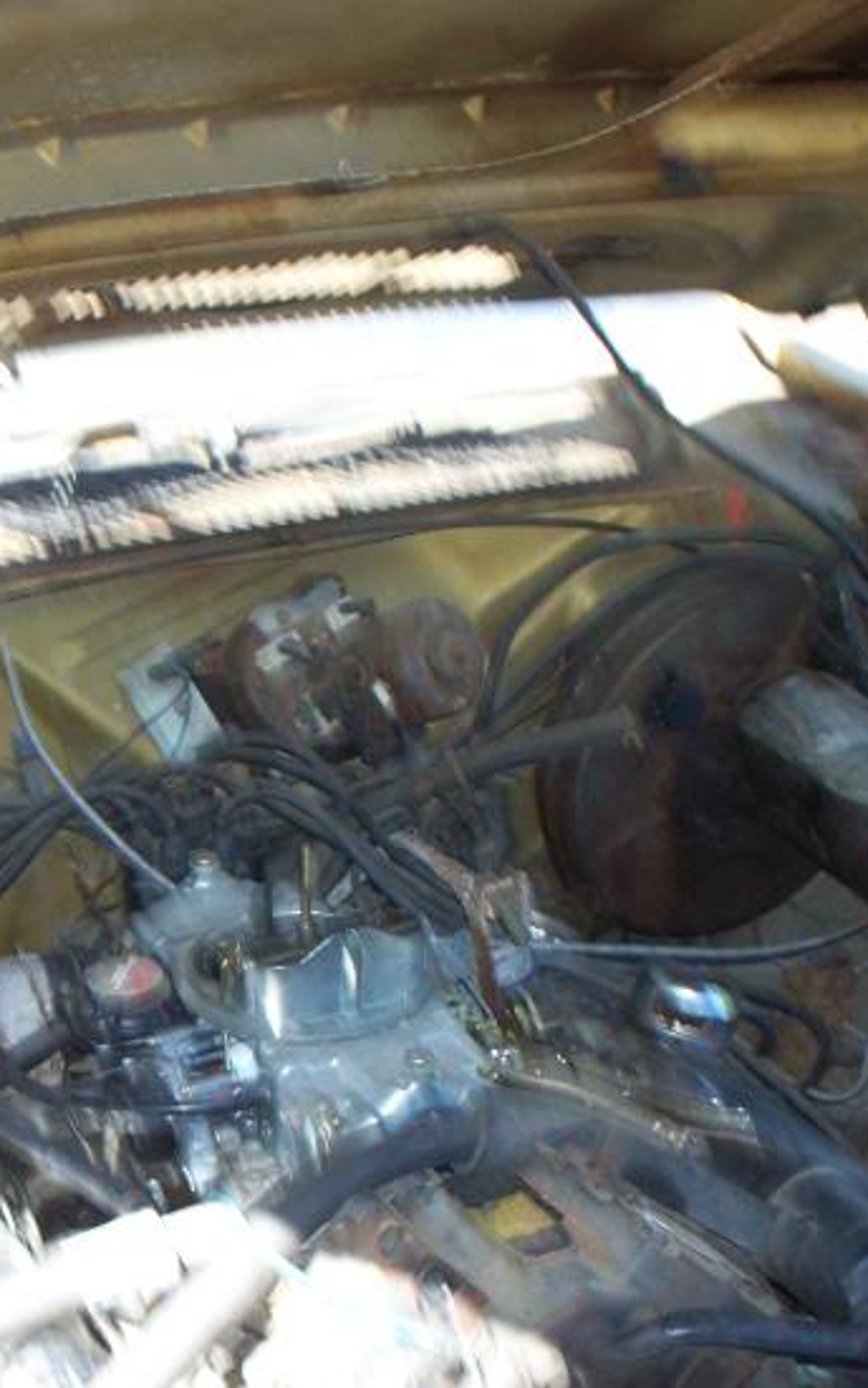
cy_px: 888
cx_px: 50
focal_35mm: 71
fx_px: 2686
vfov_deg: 28.8
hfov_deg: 18.0
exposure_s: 1/80
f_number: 2.8
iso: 64
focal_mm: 7.54
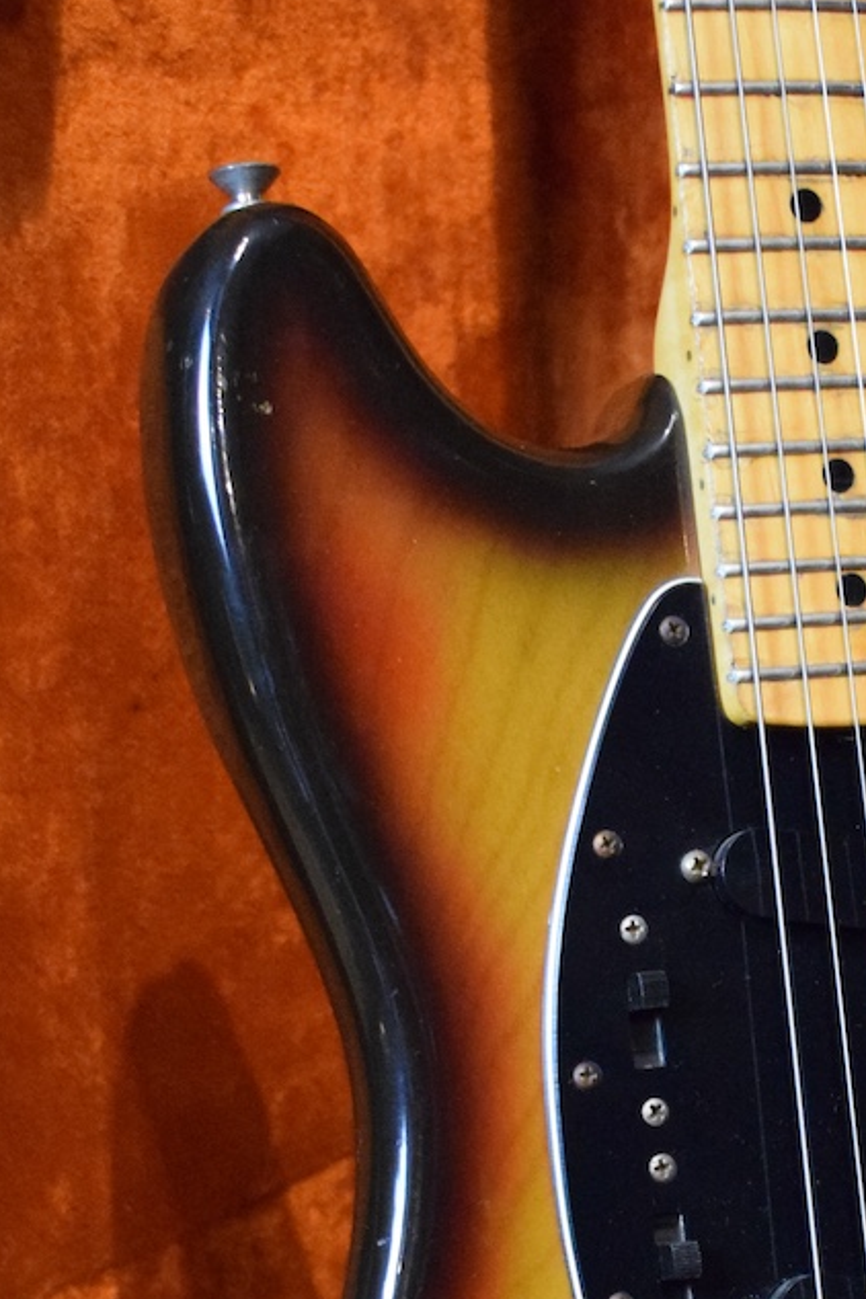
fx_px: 3976
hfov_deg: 12.3
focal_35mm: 110
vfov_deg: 18.3
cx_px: 802
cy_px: 1159
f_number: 4.2
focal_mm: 31
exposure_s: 1/60
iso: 5600
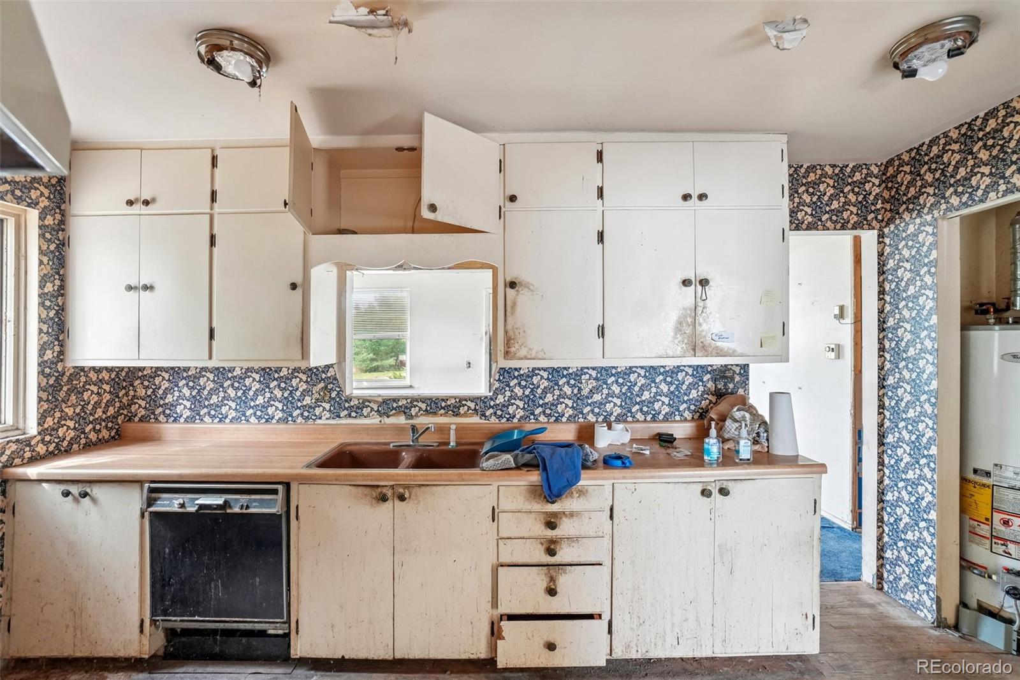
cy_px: 340
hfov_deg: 100.4
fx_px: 425
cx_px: 510
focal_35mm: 15
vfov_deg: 77.3
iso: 400
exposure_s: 1/3.33
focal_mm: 10
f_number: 8
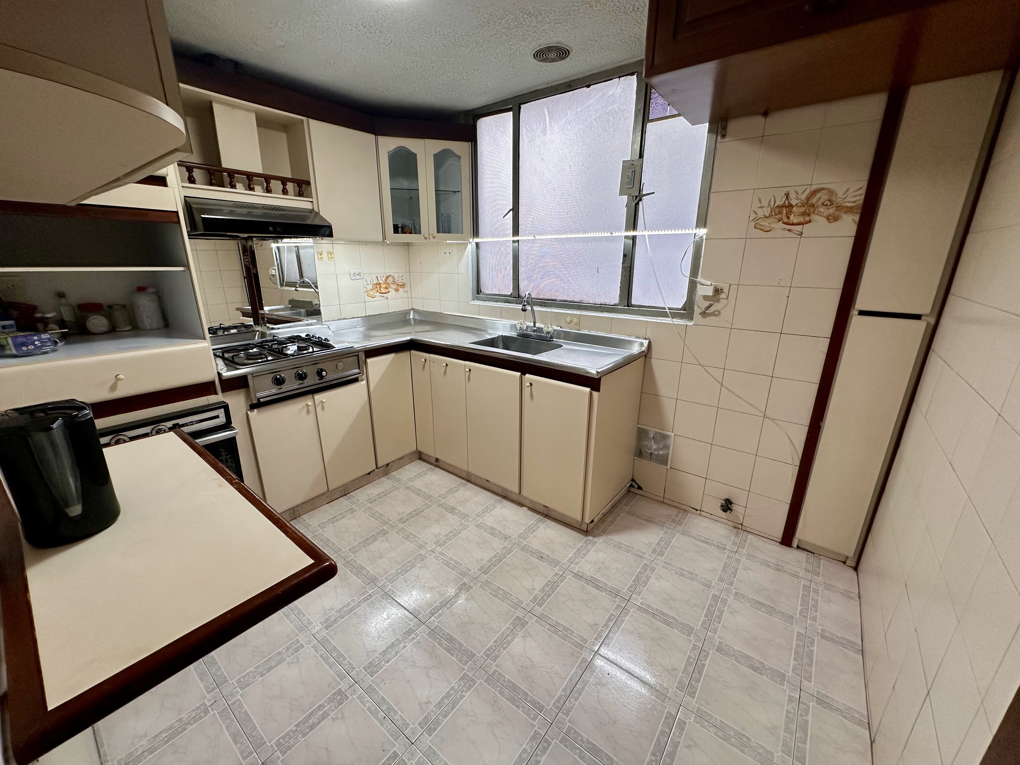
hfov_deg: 102.1
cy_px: 382
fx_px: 413
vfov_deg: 85.7
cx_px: 510
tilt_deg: -17.2
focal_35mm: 14
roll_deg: -0.2
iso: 160
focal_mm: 2.22
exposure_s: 1/120
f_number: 2.2
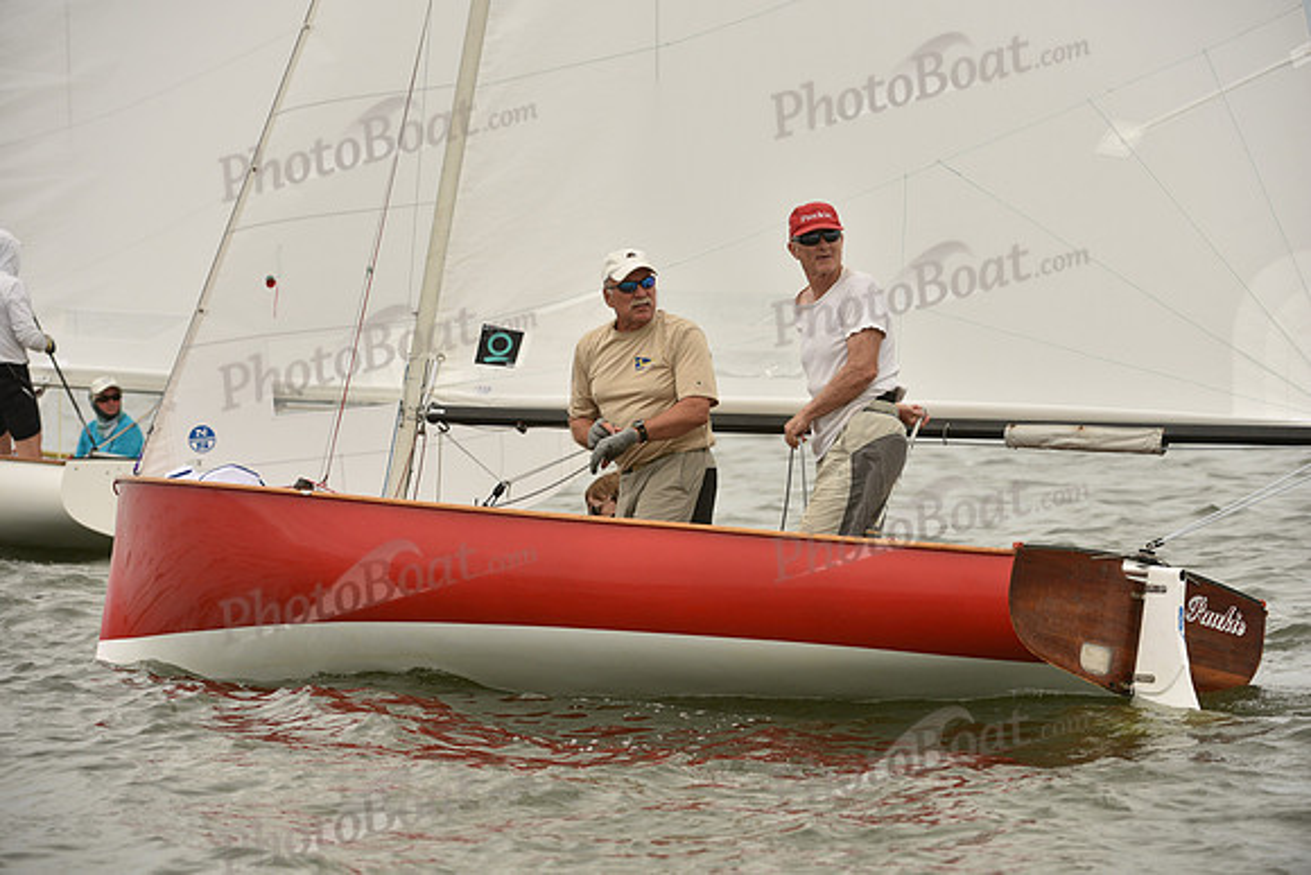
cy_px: 438
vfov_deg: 6.9
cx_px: 656
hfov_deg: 10.3
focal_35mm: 200
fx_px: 7285
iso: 320
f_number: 6.3
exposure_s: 1/1250
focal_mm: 200
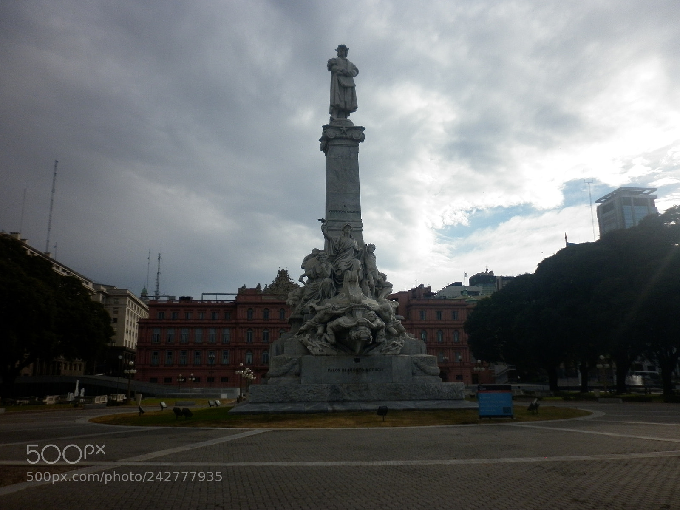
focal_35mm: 28
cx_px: 340
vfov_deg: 49.7
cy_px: 255
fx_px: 550
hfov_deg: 63.4
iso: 80
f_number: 7.1
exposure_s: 1/400
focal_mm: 5
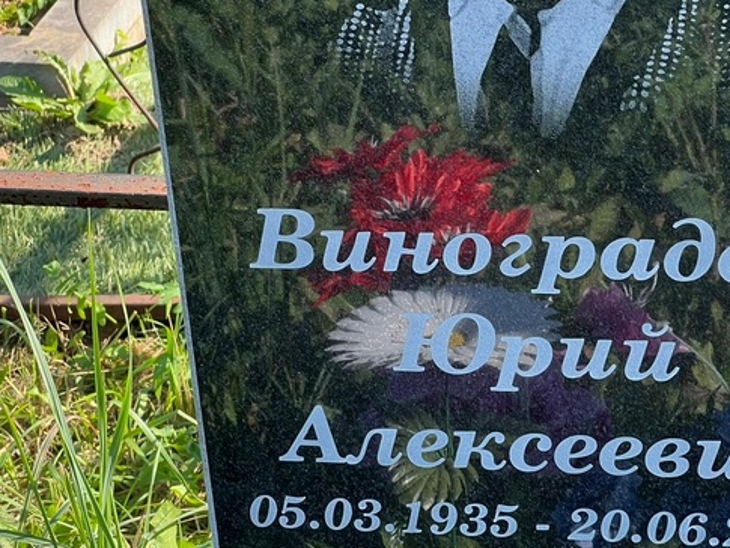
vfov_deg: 11.7
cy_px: 328
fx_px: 2679
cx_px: 569
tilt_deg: -31.3
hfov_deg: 15.4
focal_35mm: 127
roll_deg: +0.7
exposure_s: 1/128
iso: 32
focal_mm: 9
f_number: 2.8
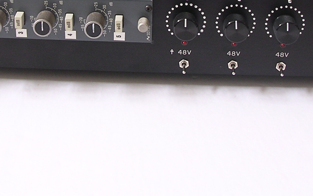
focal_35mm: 84
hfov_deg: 24.6
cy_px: -22
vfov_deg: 15.1
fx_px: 717
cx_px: 135
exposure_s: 1/7.5
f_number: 2.8
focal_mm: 5.8
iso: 100
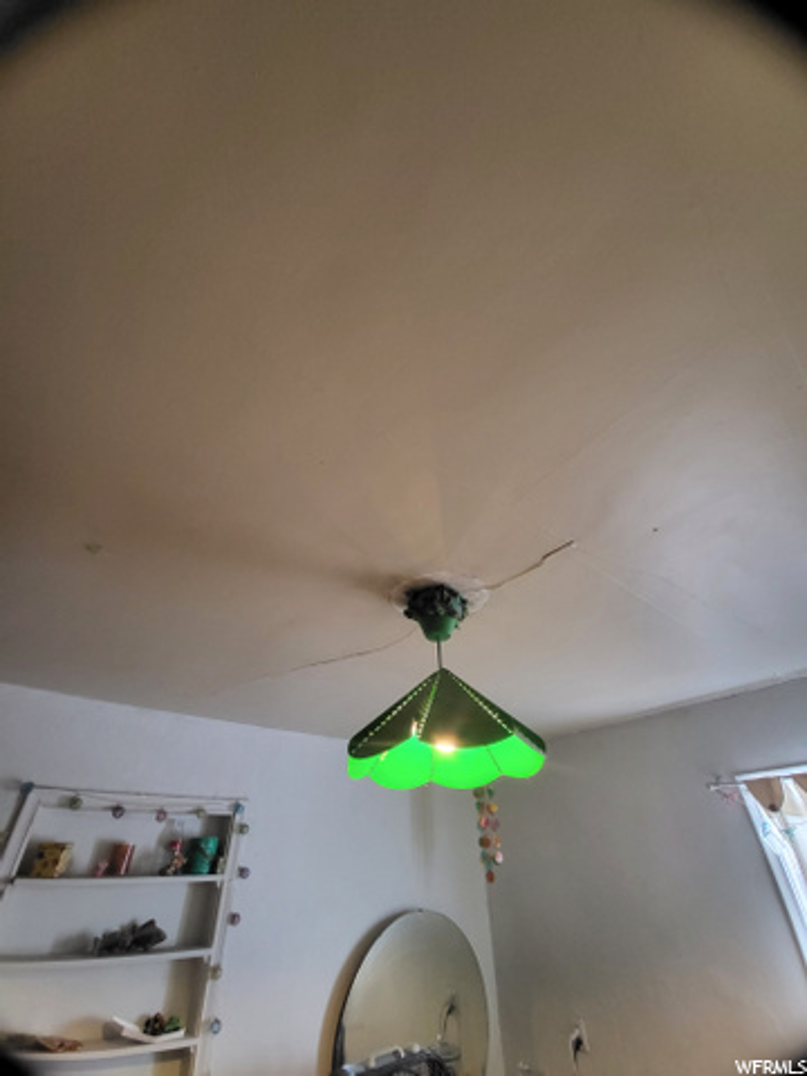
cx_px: 404
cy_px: 538
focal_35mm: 13
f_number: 2.2
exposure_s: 1/30
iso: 500
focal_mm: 1.74
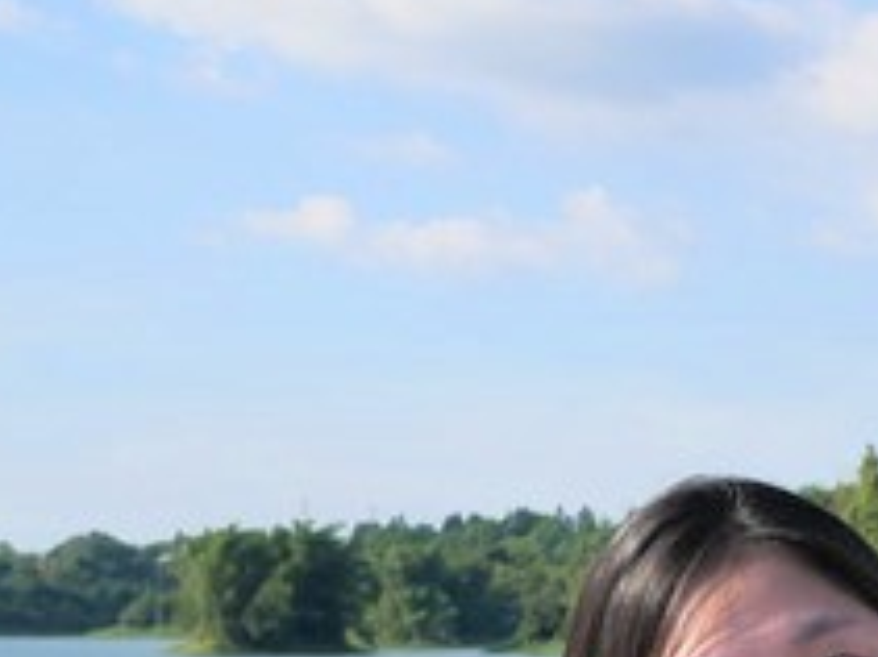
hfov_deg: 13.7
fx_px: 3245
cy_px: 1116
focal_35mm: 128
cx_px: 1619
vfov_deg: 10.9
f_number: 5
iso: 200
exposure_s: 1/1000
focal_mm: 15
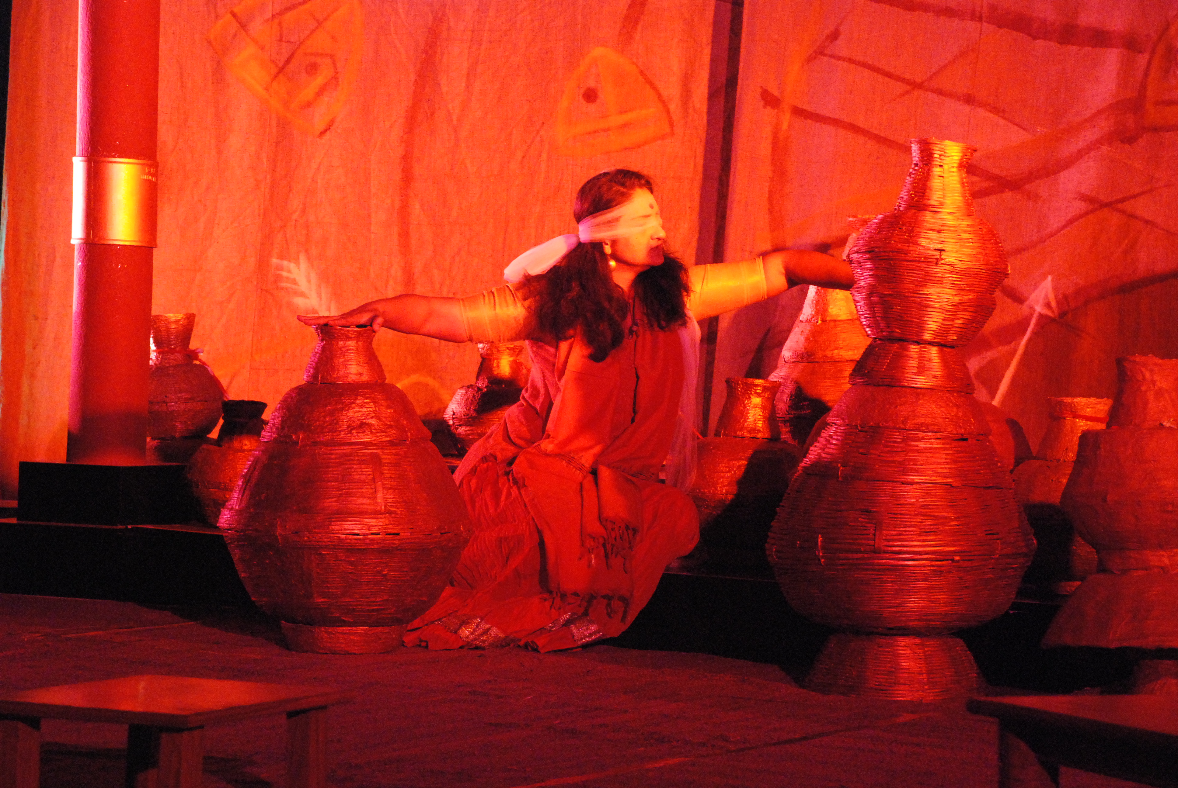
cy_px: 394
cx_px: 589
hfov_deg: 19.4
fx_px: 3440
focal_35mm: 105
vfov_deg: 13.1
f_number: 5.6
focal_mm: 70
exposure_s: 1/25
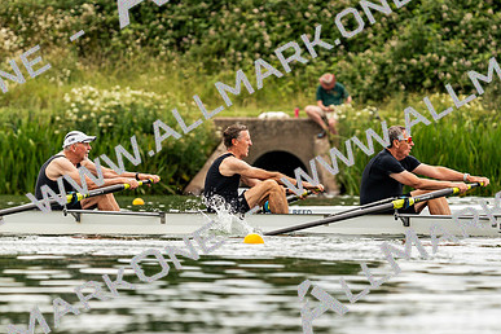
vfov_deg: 2.5
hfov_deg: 3.7
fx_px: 7667
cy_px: 218
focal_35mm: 551
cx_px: 186
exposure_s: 1/2000
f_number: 6.3
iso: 500
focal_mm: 368
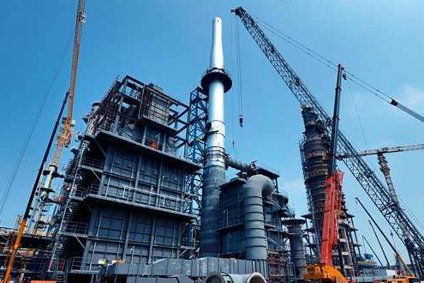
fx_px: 247
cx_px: 228
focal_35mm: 21
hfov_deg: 81.1
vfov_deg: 59.4
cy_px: 156
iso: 200
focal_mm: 16
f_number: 9
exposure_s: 1/800
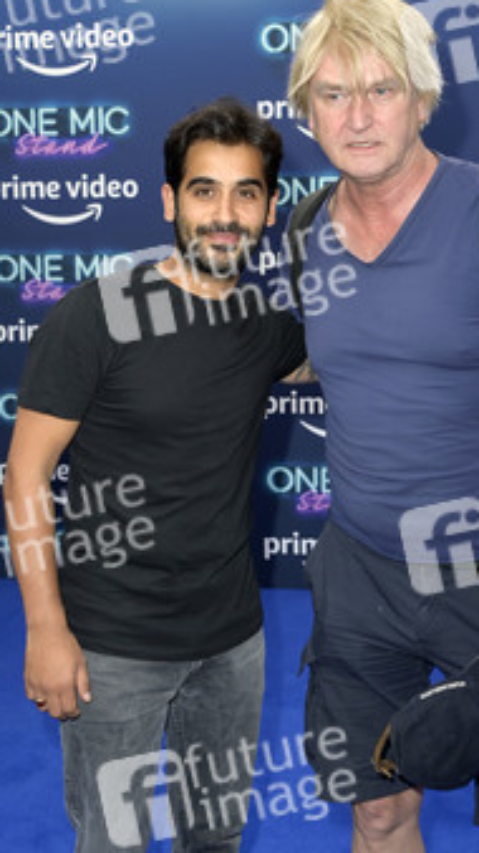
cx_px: 300
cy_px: 409
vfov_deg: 39.9
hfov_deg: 23.0
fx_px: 1175
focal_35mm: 52
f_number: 7.1
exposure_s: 1/250
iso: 500
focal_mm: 42
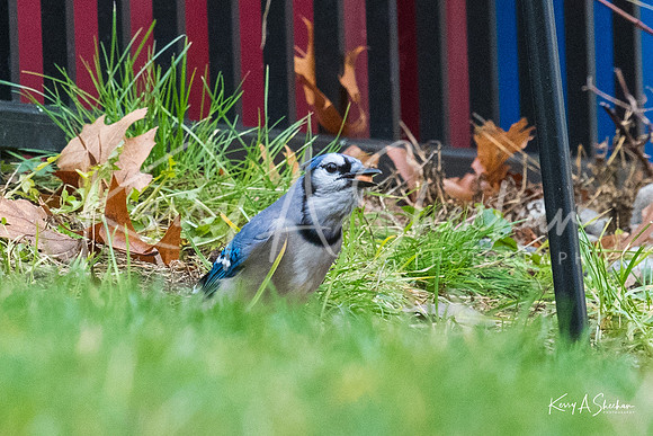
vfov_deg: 1.4
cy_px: 191
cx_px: 329
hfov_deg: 2.1
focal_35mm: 996
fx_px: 18079
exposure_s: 1/1000
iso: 2000
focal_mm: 200
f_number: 6.3
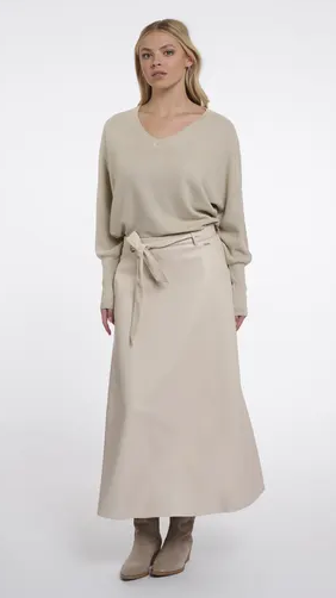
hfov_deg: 20.4
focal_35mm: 59
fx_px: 935
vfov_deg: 35.5
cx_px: 168
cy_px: 298
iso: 125
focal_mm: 56
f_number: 8
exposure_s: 1/160
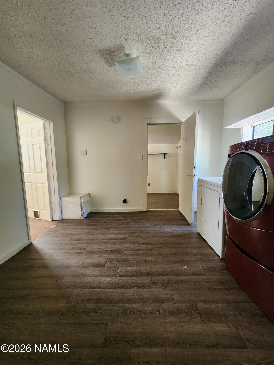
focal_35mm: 13
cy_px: 182
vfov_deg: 106.2
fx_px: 137
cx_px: 137
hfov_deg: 89.9
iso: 400
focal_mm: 2.2
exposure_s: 1/40
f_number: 2.2
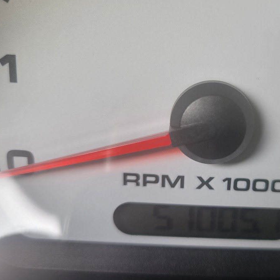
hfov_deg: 45.6
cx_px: 209
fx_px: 320
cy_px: 124
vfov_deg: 47.1
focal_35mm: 35
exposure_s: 1/120
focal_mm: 5.4
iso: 80
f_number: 1.8
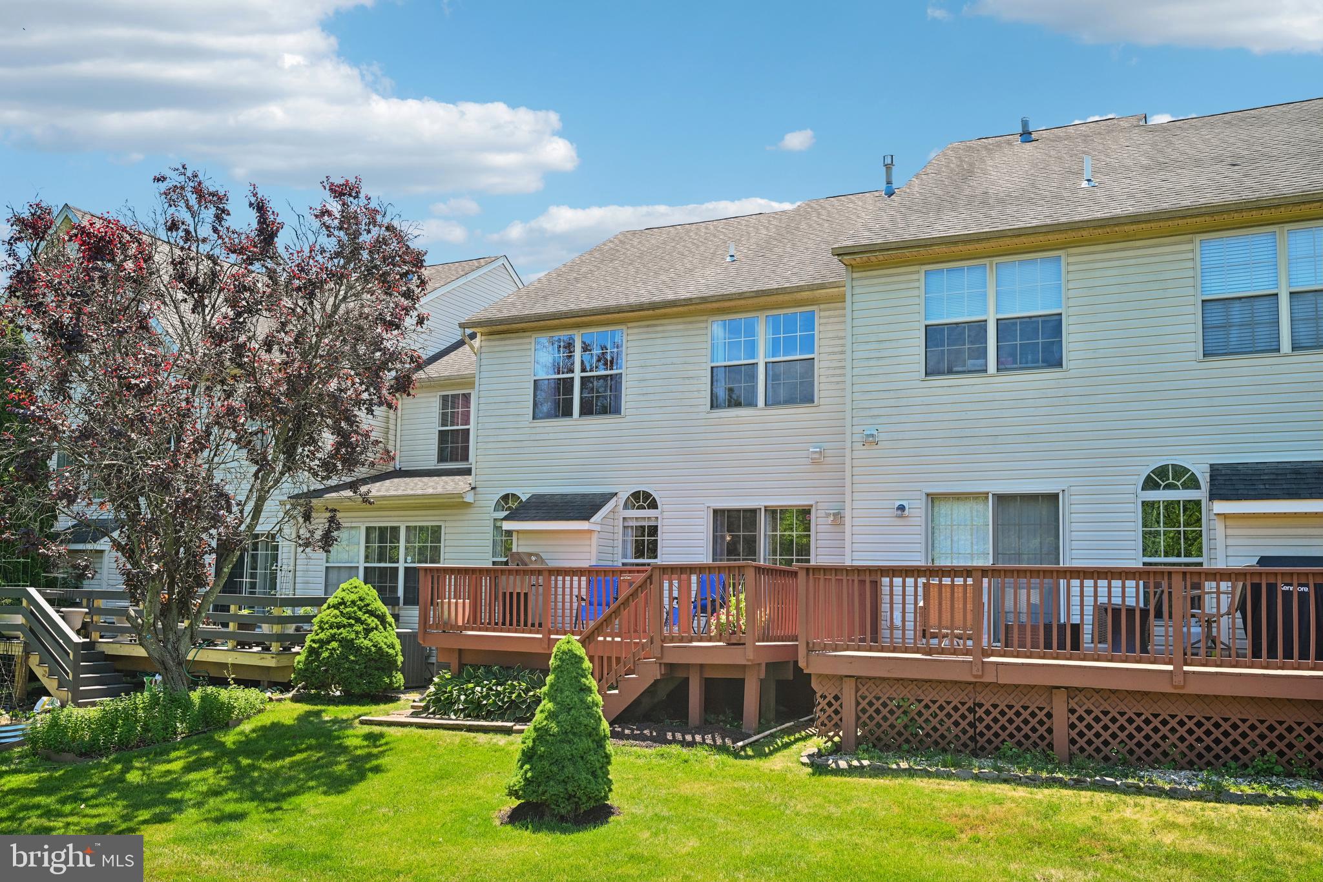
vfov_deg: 43.6
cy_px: 441
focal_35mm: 30
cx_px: 662
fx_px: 1102
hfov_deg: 61.9
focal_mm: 30
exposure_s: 1/320
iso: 800
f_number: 8
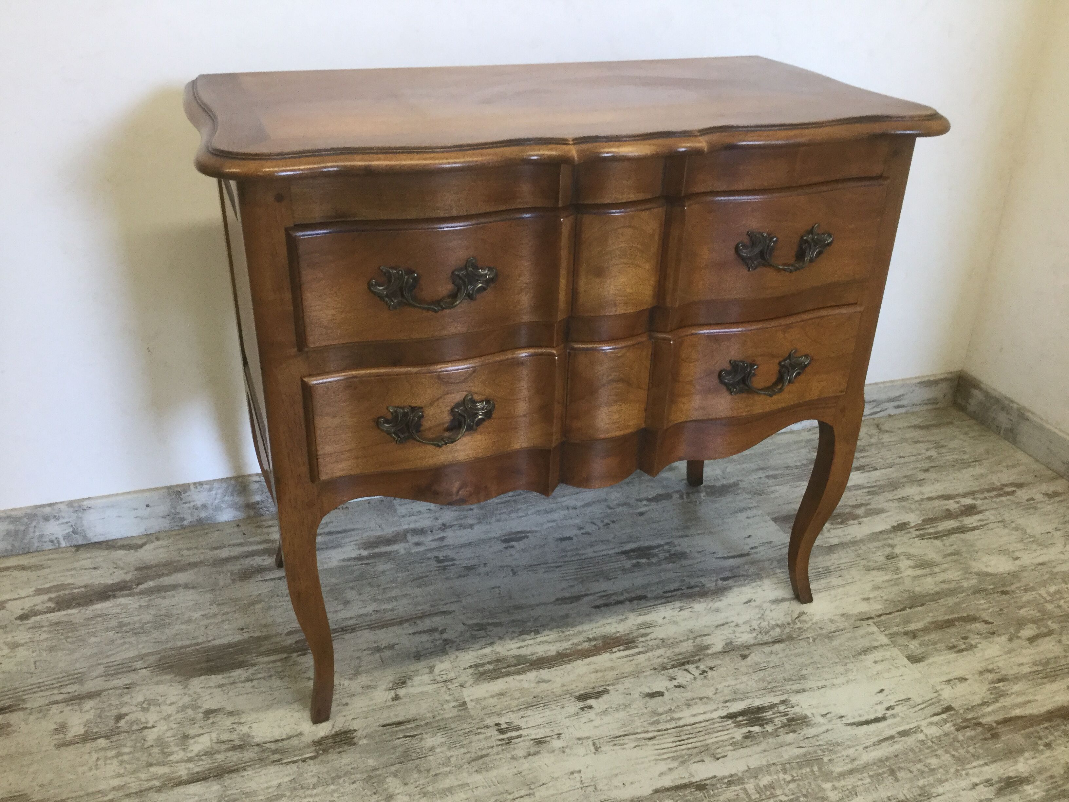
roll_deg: -2.0
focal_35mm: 31
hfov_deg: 58.4
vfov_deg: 45.4
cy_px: 401
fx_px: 957
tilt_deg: -27.3
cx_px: 534
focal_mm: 3.3
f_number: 2.4
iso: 50
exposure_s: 1/33
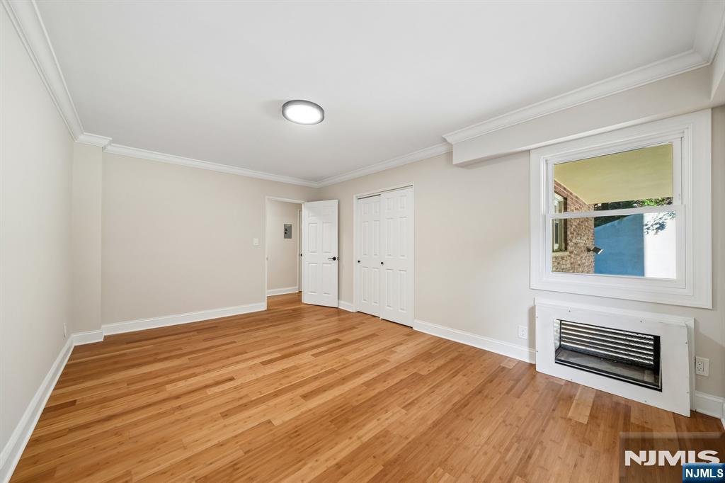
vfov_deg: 90.0
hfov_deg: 112.6
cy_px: 242
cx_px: 362
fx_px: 242
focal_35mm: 12
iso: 100
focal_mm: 12
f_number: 11
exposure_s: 1/2.5
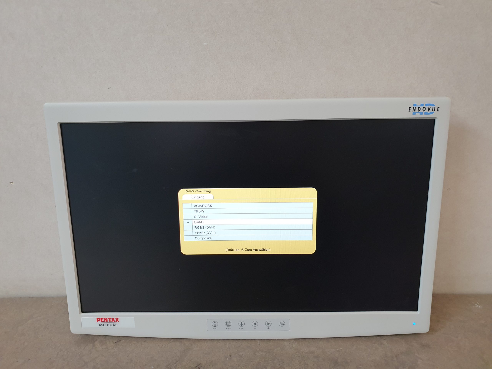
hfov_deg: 67.3
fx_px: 370
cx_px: 246
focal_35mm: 26
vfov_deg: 53.1
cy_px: 184
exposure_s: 1/50
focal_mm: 4.3
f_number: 2.4
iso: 200
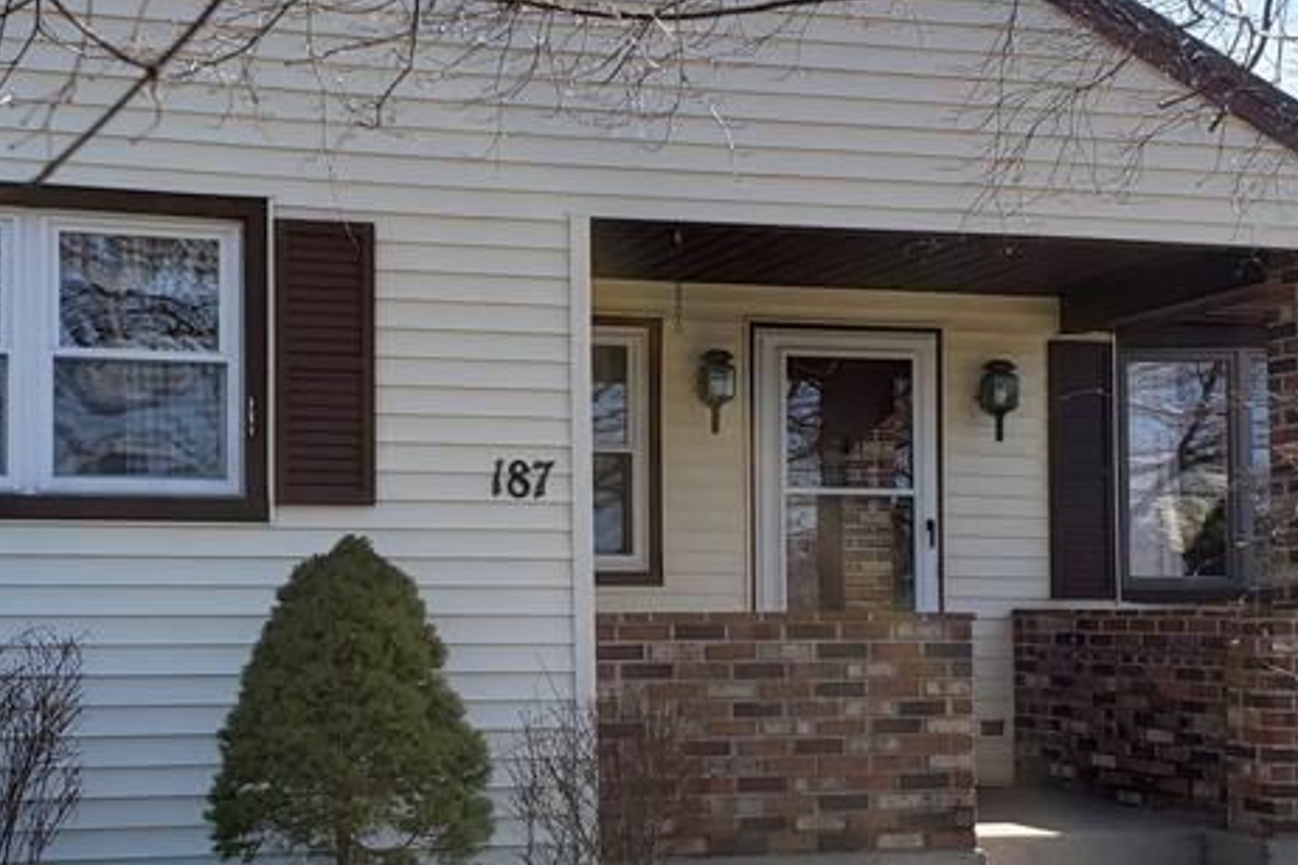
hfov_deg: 33.1
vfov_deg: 22.6
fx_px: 2163
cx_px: 441
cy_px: 508
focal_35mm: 60
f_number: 2.4
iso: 50
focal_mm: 4.3
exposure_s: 1/734
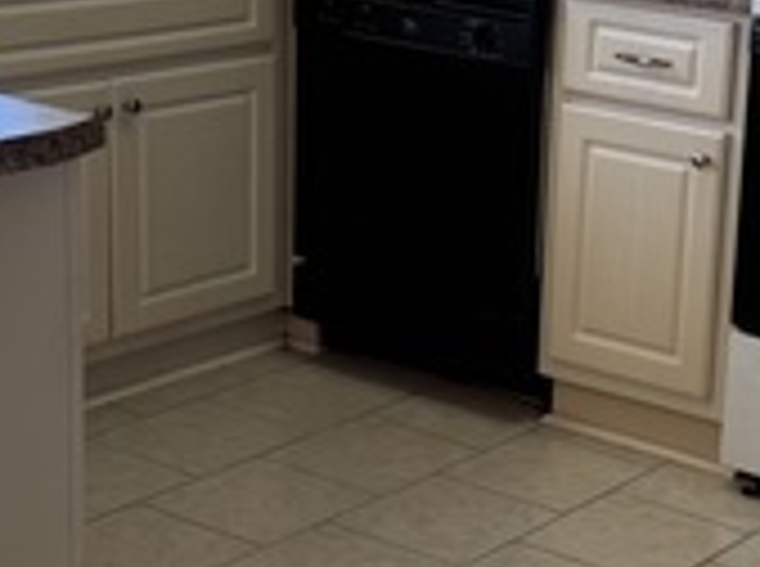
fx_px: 2081
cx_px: 641
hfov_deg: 20.4
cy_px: 292
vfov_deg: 15.5
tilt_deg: -17.8
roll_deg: -2.0
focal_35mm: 95
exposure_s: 1/120
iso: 125
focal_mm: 6.76
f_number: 1.78
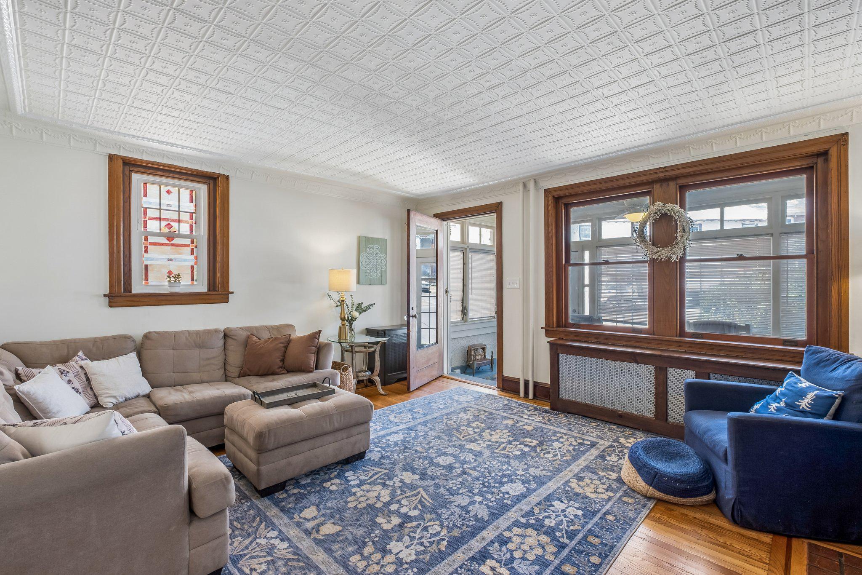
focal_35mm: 15
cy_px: 288
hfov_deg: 100.4
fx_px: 359
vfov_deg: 77.3
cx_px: 431
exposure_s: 1/8
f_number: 8
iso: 250
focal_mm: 10
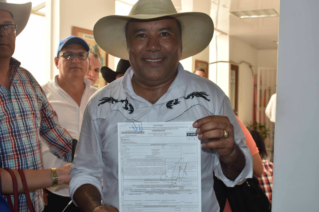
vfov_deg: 33.0
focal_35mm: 40
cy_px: 106
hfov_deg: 47.9
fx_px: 359
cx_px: 160
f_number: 5.6
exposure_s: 1/125
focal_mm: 27
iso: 320
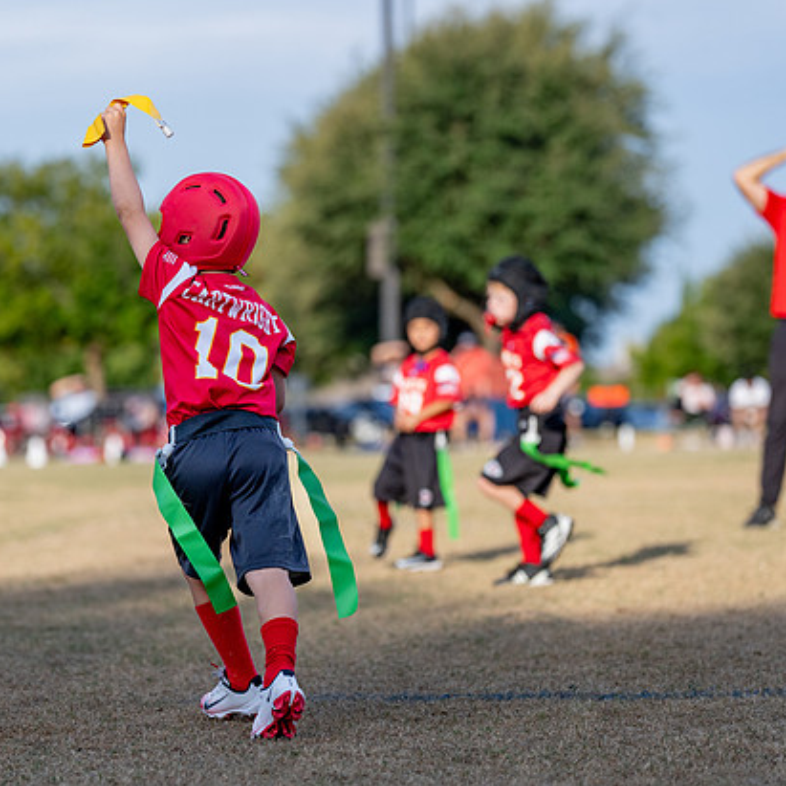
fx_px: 4419
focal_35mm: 172
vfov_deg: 10.2
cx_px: 233
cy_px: 423
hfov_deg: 10.2
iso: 250
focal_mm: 122
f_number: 2.8
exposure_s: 1/3200
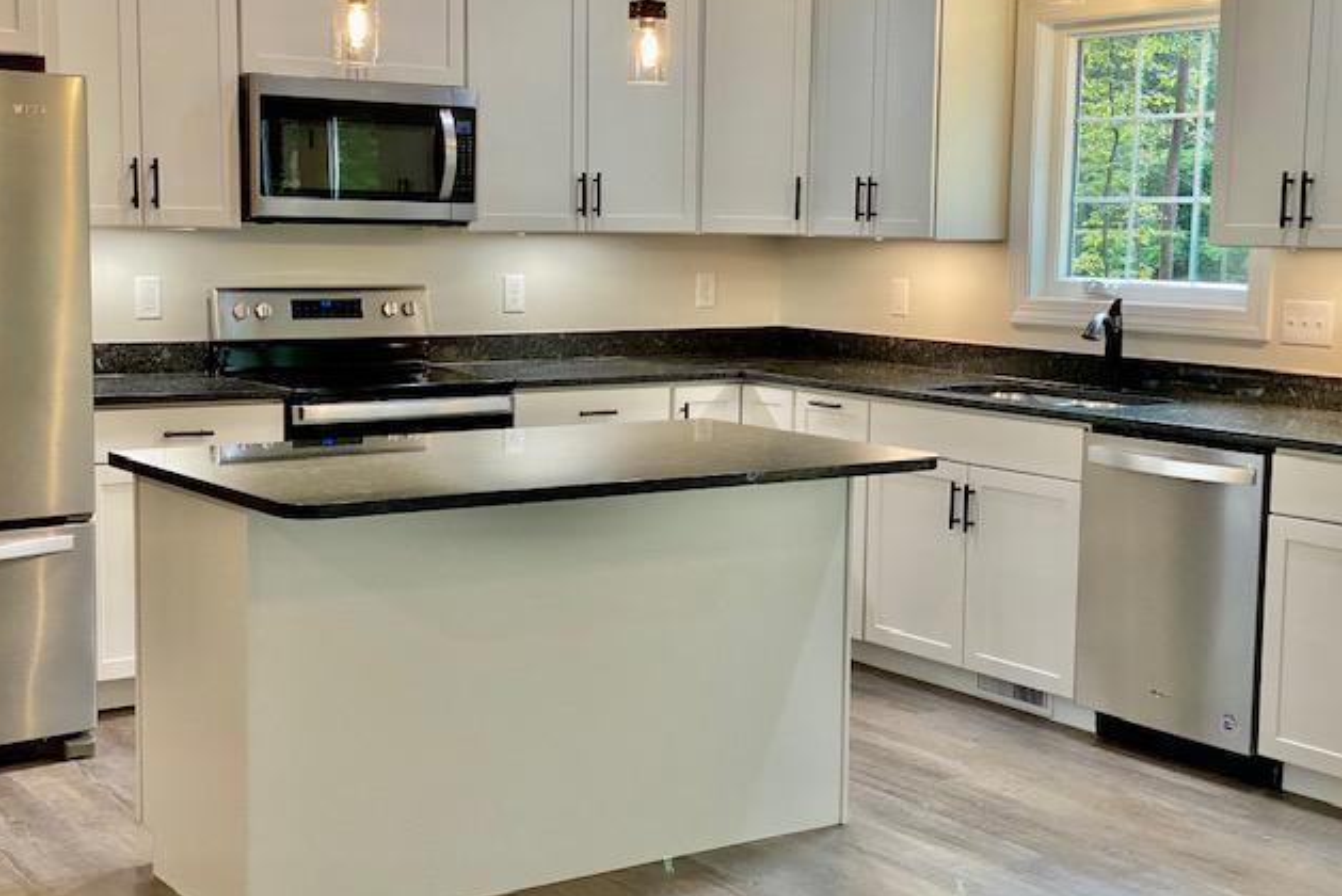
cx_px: 661
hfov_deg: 36.2
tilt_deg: -6.6
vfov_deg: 24.6
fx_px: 2051
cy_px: 459
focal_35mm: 55
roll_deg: -1.0
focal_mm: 6
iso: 160
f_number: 2
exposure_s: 1/120
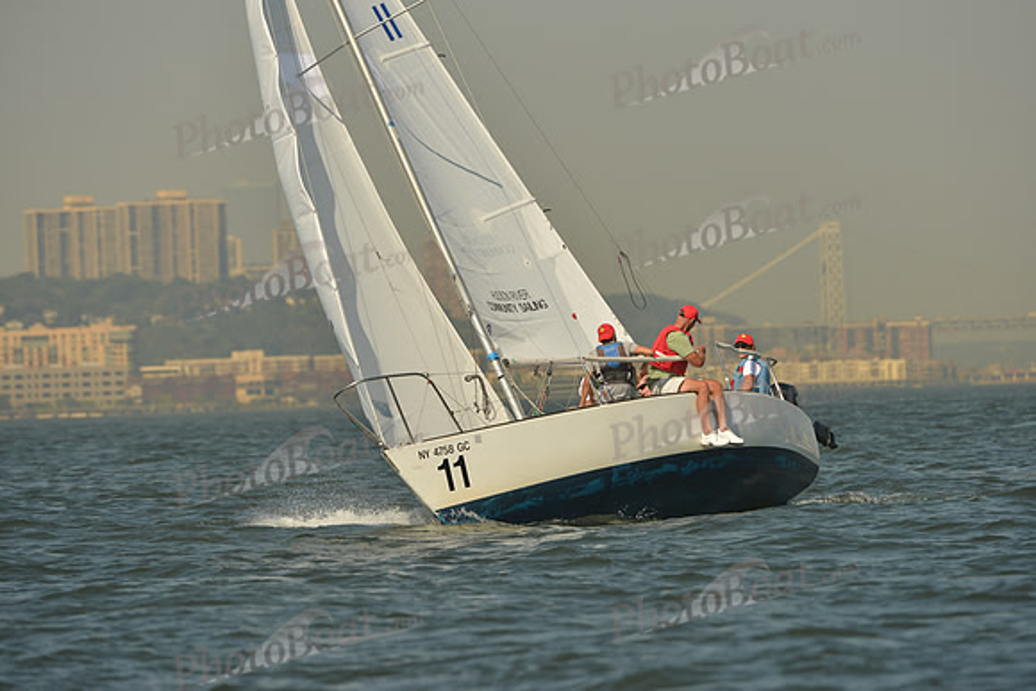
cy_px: 346
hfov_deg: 5.2
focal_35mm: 400
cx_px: 518
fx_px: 11513
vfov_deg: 3.4
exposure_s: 1/1250
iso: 320
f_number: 7.1
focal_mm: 400
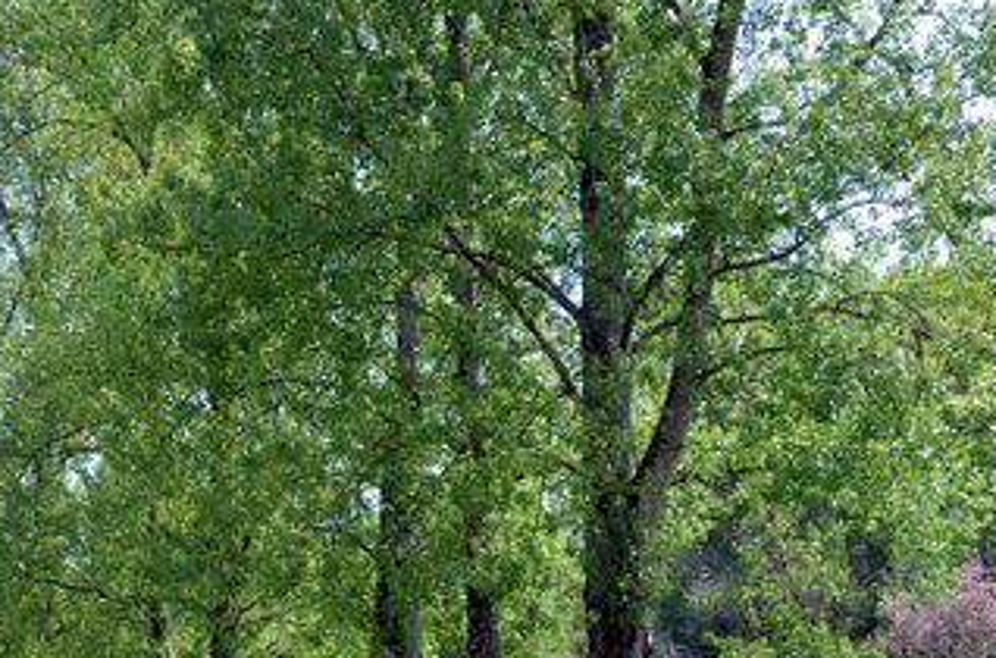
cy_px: 539
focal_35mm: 74
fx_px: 2039
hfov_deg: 27.0
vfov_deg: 18.1
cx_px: 235
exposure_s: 1/160
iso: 250
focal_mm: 27
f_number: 10
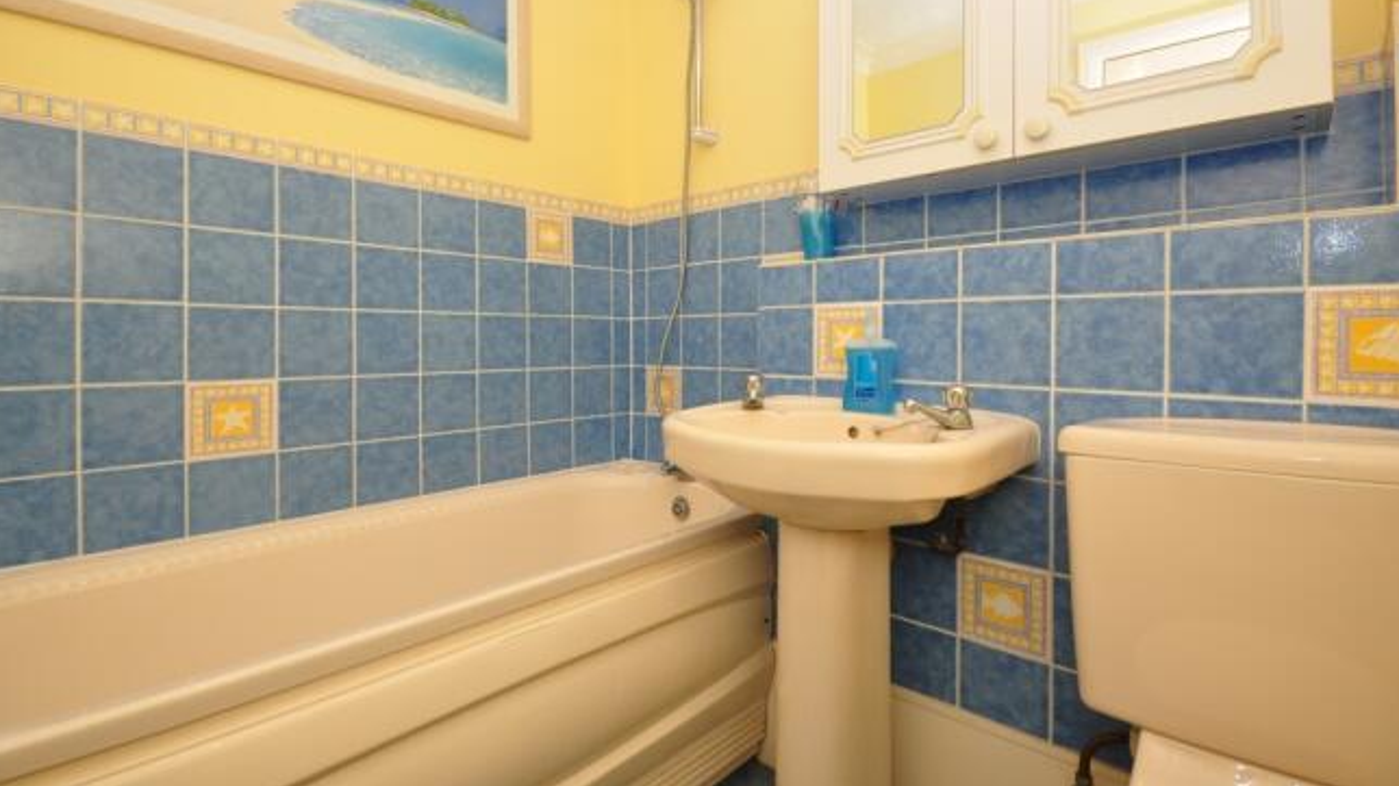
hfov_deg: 99.4
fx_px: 593
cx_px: 695
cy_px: 327
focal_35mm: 16
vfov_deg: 66.6
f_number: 11
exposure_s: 1/3
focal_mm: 10
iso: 200
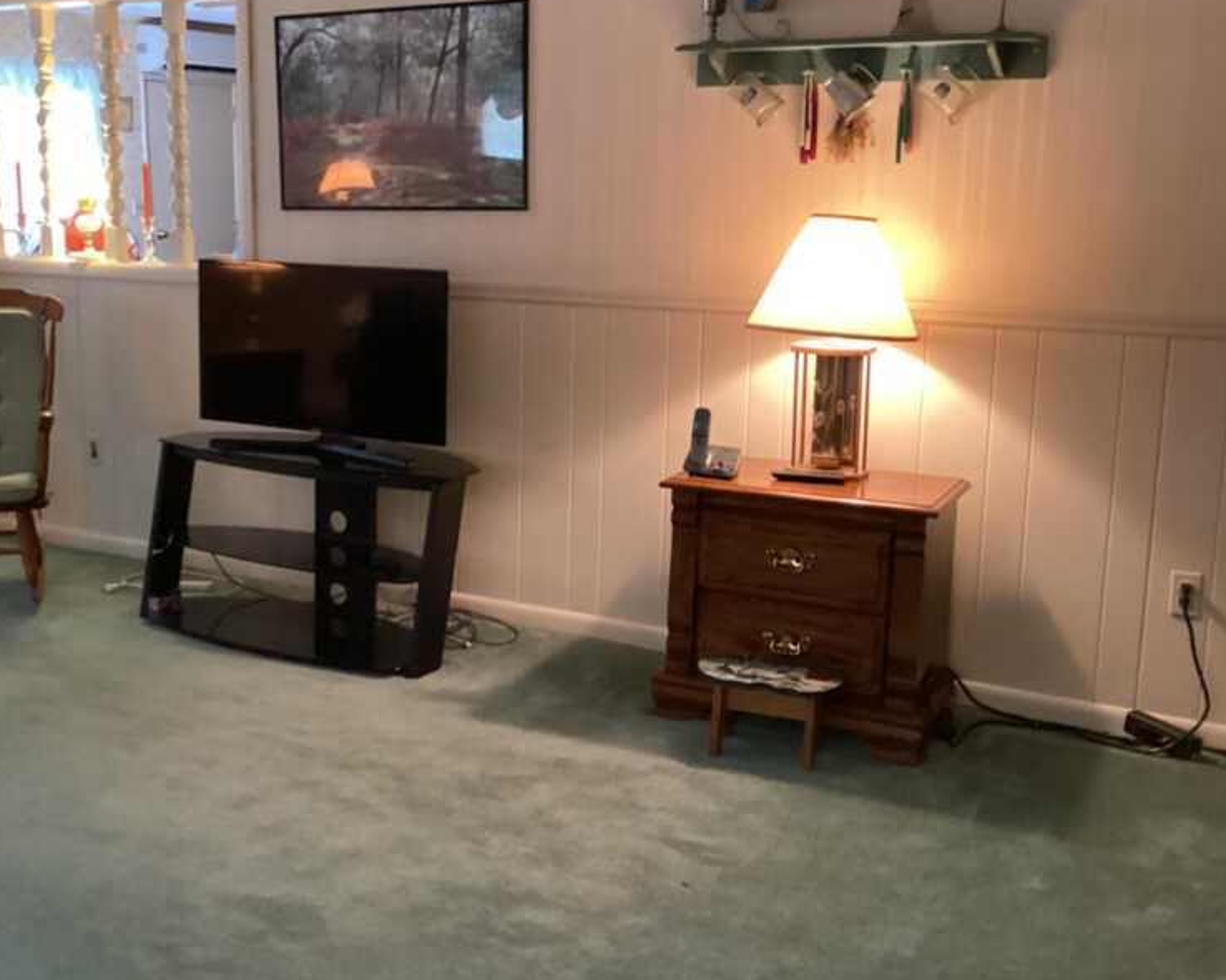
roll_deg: -0.1
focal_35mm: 42
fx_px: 1524
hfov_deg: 43.3
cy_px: 455
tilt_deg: -10.3
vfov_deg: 35.6
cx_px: 419
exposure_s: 1/30
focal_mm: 3.3
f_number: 2.4
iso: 500
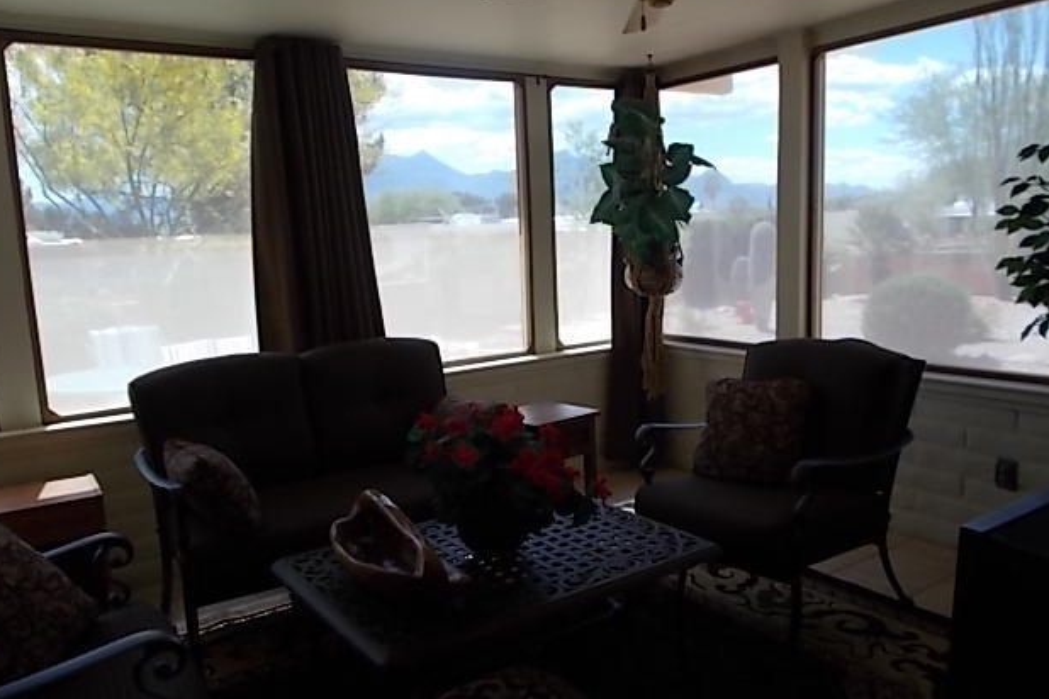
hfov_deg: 65.5
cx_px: 519
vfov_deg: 46.4
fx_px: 816
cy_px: 360
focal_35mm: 28
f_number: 3.2
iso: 80
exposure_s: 1/100
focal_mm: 4.6
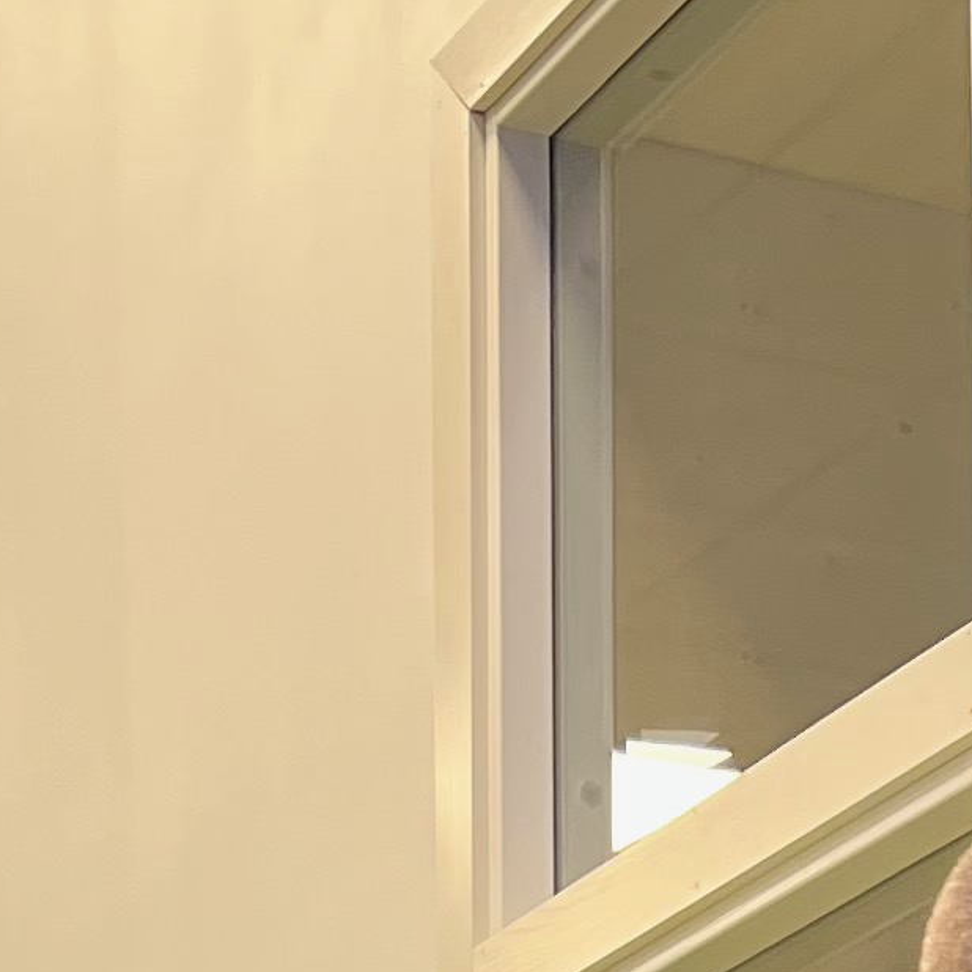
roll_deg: +0.7
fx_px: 4765
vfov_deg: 10.5
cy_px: 2037
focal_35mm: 150
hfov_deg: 11.6
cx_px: 807
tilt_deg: +3.7
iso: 125
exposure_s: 1/100
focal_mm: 5.7
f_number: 1.5
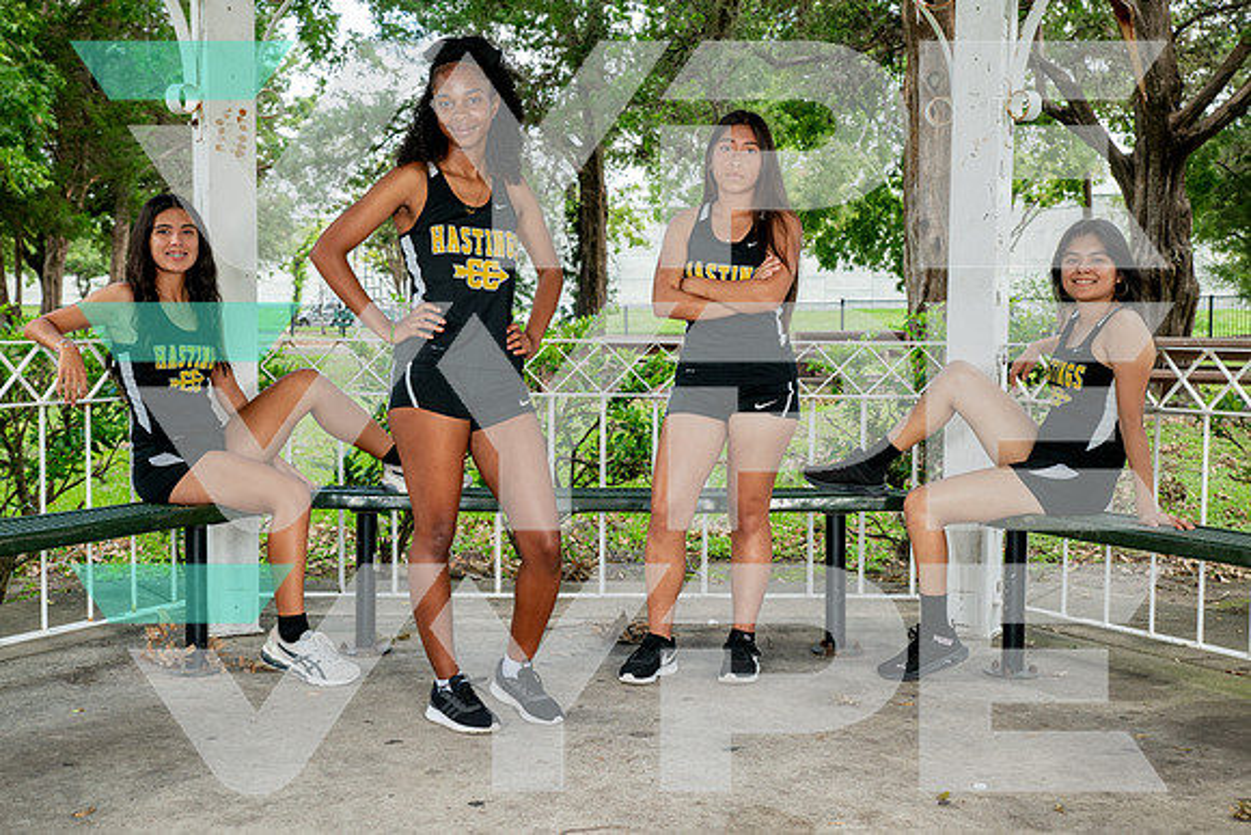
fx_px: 1657
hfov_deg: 41.4
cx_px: 626
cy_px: 418
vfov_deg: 28.3
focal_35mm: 48
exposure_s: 1/200
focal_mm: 46
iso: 250
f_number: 7.1
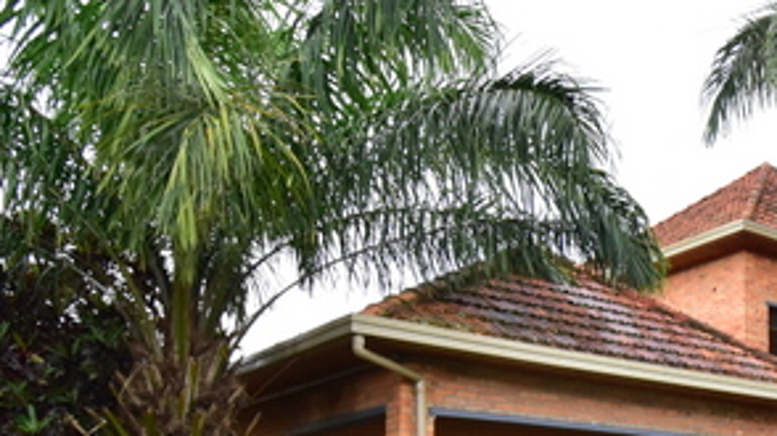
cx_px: 904
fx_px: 947
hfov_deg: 36.0
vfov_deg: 23.8
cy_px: 513
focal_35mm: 46
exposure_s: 1/30
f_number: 8
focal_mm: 10
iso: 800
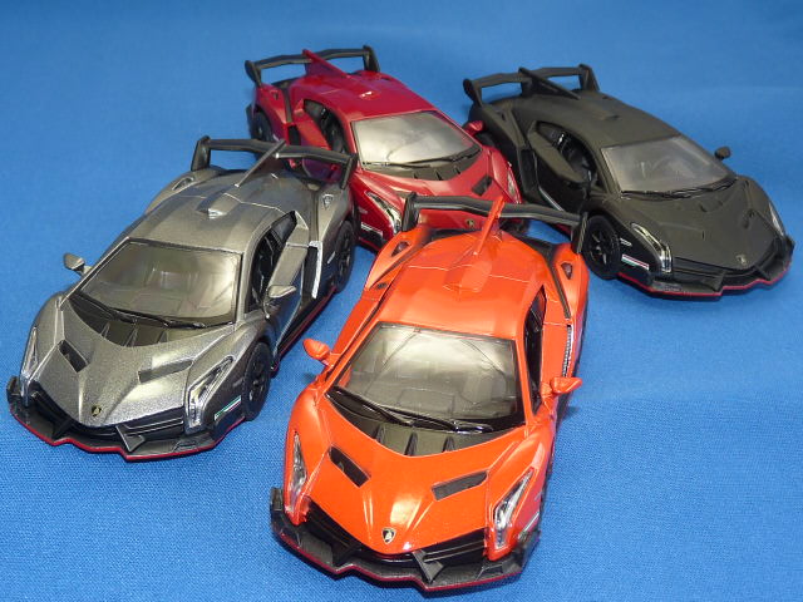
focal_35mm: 52
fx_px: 1206
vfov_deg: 28.0
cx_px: 402
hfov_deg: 36.8
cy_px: 301
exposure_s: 1/30
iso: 100
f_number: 3
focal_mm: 5.2
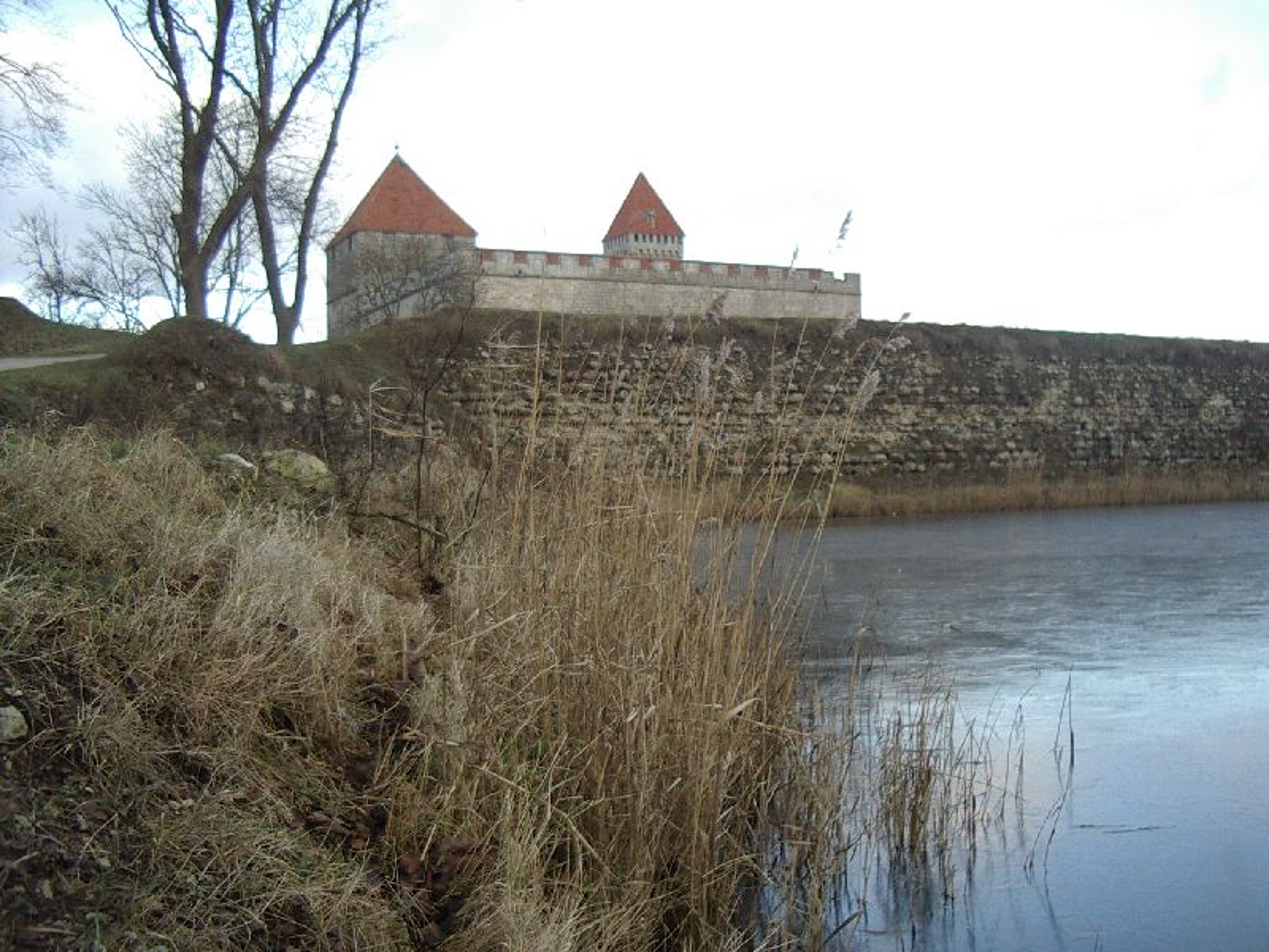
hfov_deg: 49.0
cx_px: 634
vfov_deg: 37.7
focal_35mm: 38
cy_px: 476
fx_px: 1393
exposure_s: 1/100
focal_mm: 5.8
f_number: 2.6
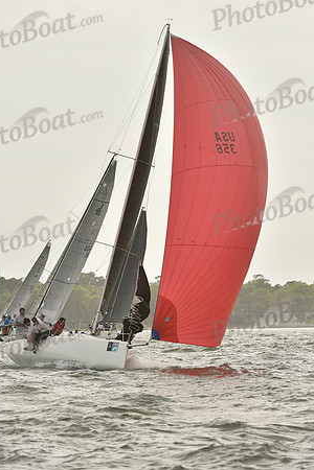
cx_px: 158
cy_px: 169
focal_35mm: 258
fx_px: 3375
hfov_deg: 5.3
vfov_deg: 8.0
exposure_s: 1/1250
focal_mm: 200
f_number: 8
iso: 320
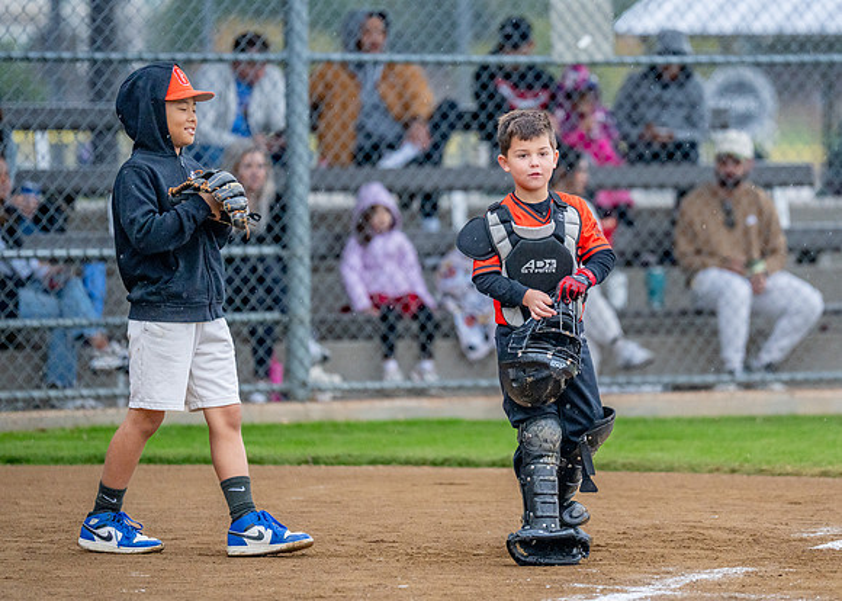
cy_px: 266
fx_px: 6121
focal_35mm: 256
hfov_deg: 7.9
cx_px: 545
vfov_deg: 5.6
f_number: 2.8
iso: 2000
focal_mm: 200
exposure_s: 1/1000
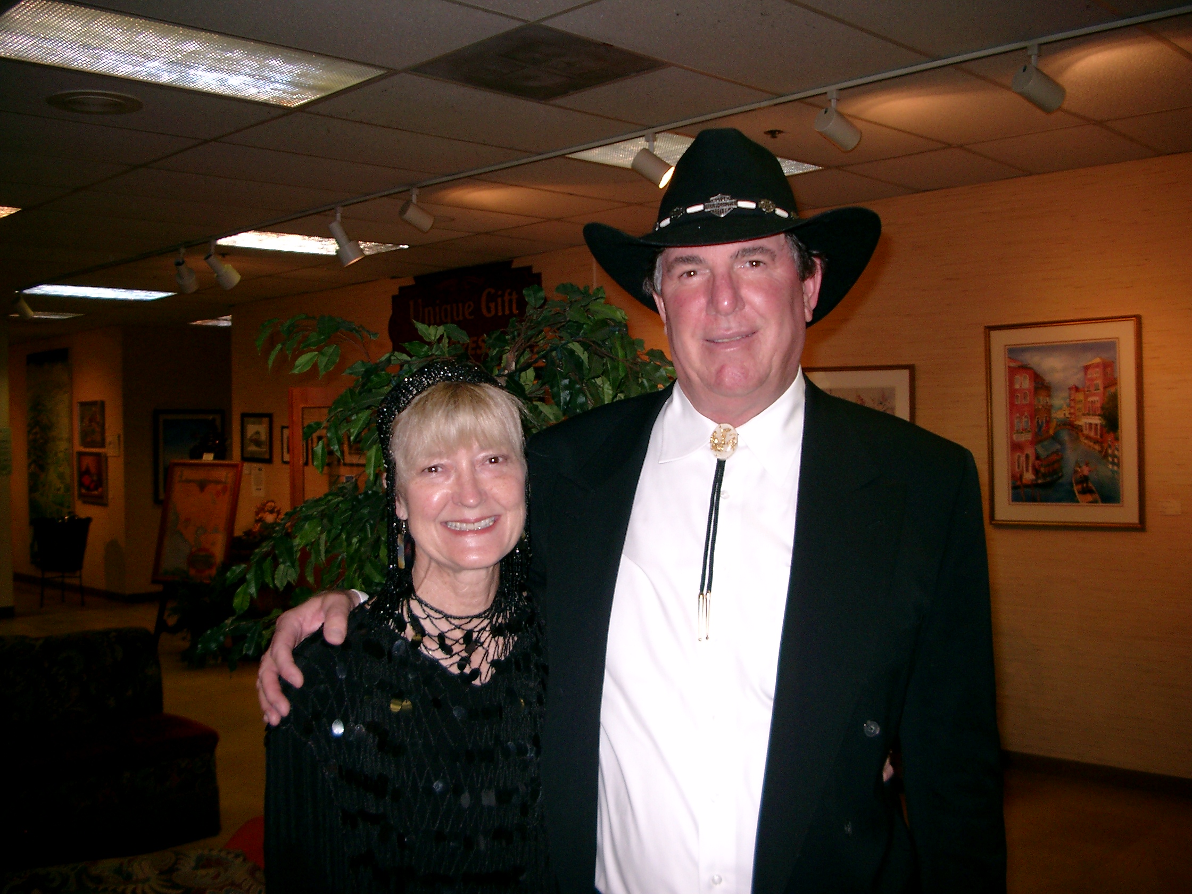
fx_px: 1274
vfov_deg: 38.7
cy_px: 447
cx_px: 596
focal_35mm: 37
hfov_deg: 50.1
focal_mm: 7.6
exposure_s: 1/60
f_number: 2.6
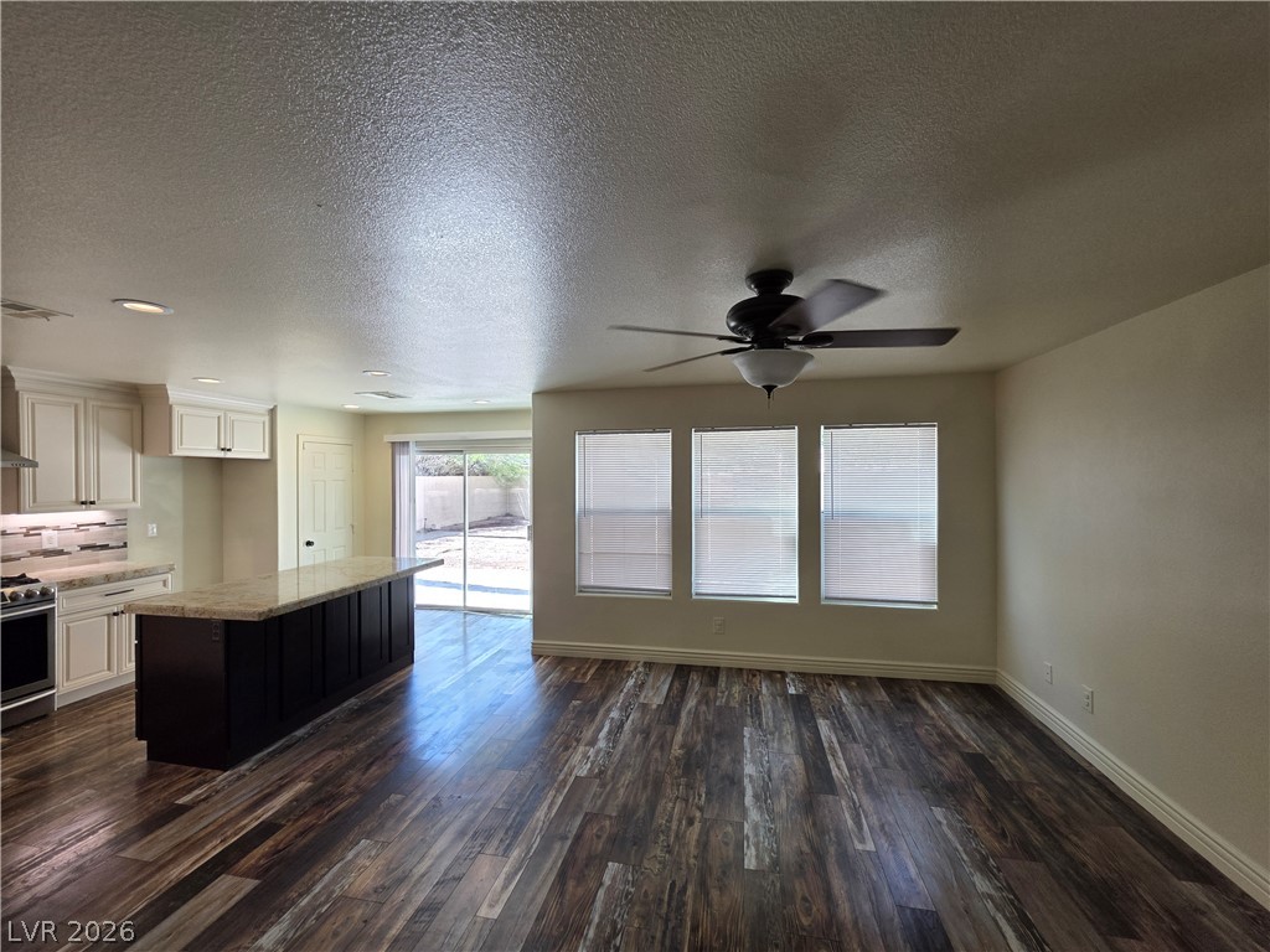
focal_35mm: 13
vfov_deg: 89.9
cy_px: 476
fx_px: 477
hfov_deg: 106.2
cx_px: 635
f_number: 1.9
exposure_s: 1/120
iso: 64
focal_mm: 2.2
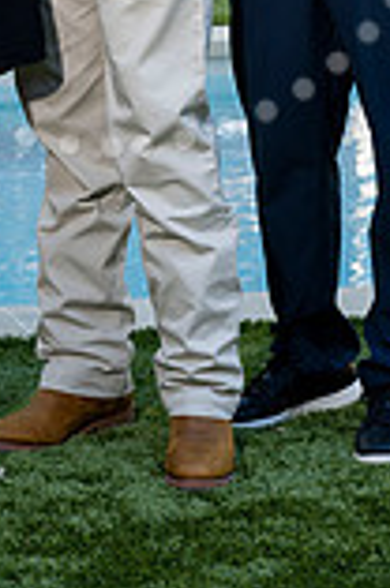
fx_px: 3656
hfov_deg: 6.1
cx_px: 112
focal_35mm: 224
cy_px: -198
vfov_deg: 9.0
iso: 400
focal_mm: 78
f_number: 5.6
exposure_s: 1/200
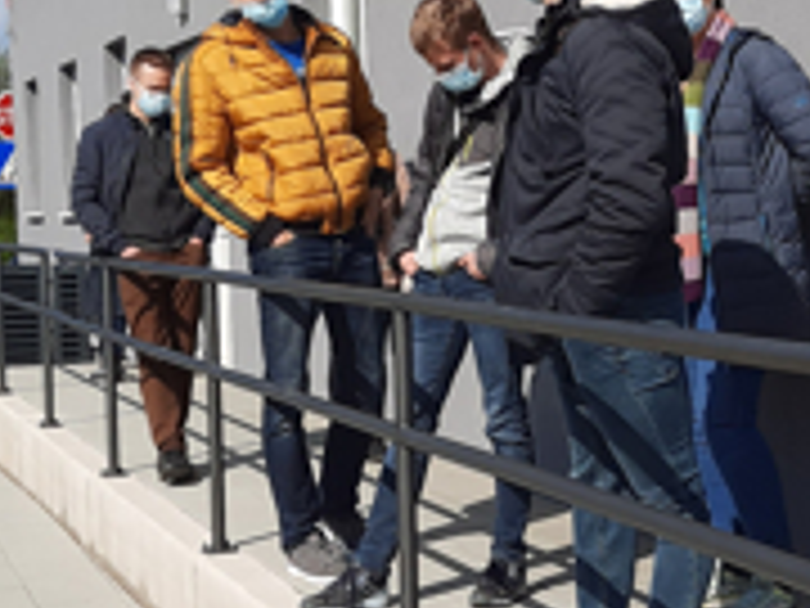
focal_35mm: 89
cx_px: 657
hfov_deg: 21.7
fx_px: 2083
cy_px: 284
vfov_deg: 16.6
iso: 32
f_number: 2
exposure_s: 1/1647
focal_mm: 4.6
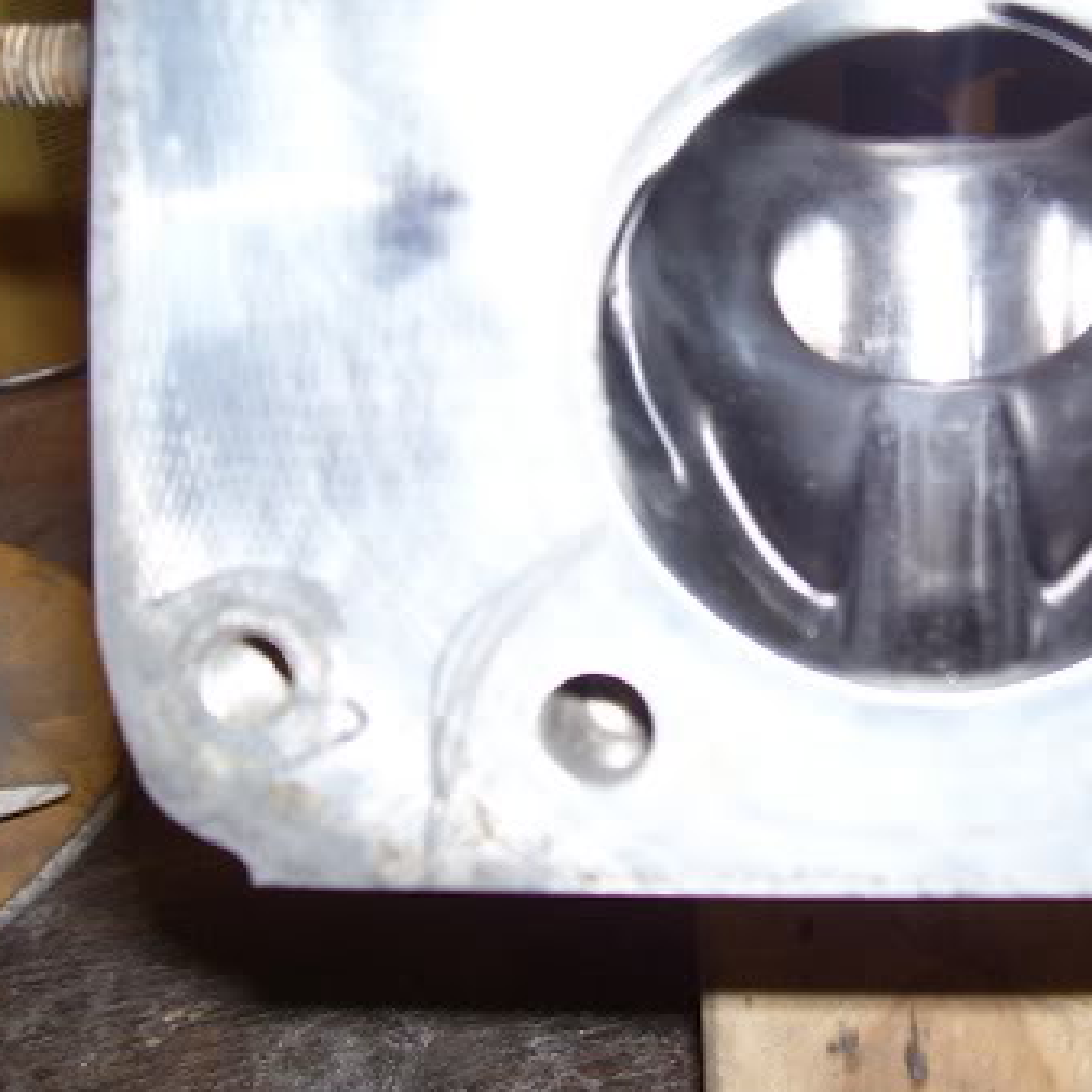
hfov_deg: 29.3
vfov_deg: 29.8
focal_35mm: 57
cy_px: 353
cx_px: 891
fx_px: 2034
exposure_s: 1/60
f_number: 2.7
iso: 80
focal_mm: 5.6
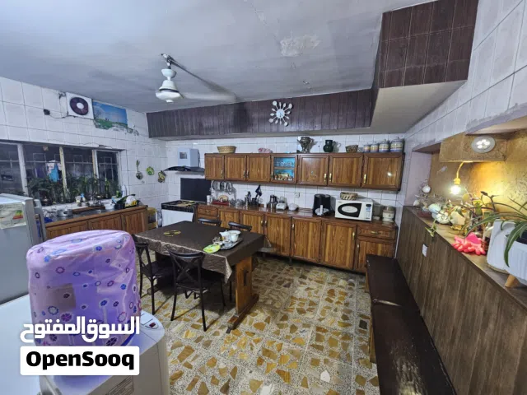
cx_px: 264
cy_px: 198
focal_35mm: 13
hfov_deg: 106.2
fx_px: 198
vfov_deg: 89.9
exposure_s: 1/33.3
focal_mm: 2.2
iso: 320
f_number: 2.2
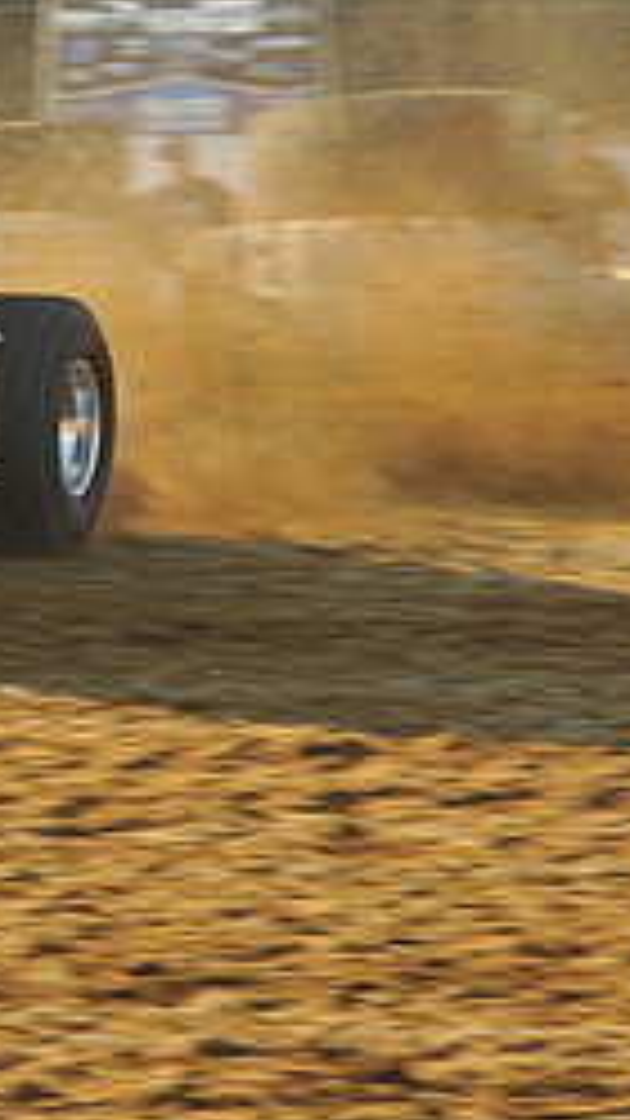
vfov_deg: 4.9
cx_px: -382
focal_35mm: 439
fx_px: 13042
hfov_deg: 2.8
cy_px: 355
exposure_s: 1/320
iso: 400
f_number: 9
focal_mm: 180
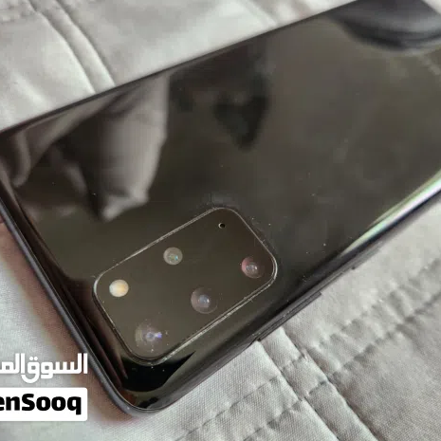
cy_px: 216
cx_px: 230
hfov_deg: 57.3
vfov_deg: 57.3
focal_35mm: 28
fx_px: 404
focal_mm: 5.4
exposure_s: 1/120
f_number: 1.8
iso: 250
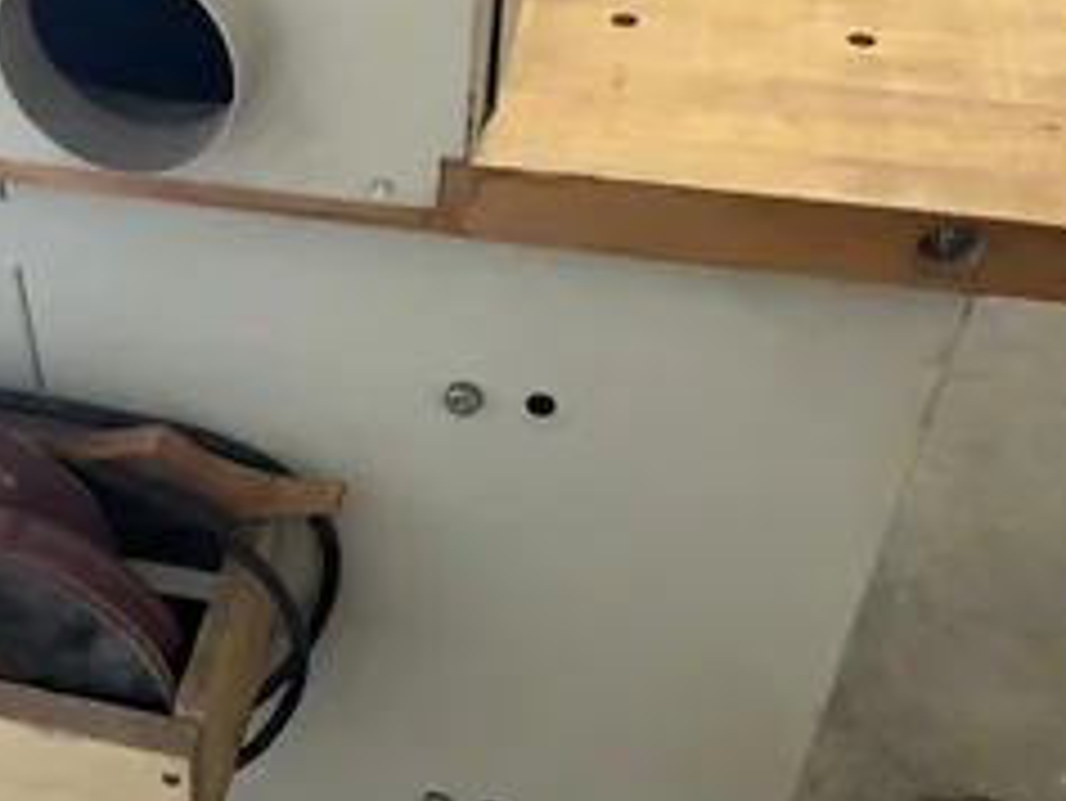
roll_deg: +1.4
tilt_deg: -43.1
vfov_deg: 29.7
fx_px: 1510
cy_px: 414
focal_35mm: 49
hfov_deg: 38.2
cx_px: 306
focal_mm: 3
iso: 320
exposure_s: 1/36
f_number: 1.8
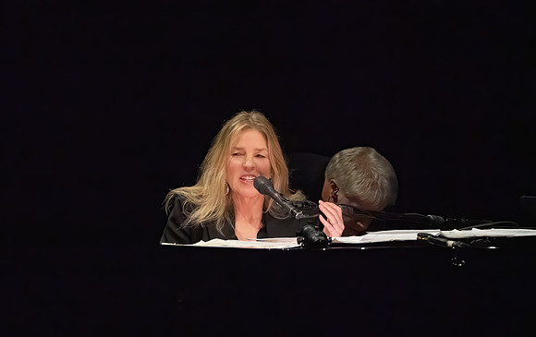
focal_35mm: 536
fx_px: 7841
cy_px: 212
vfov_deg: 2.5
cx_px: 183
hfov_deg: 3.9
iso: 25600
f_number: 8
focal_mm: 400
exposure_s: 1/320
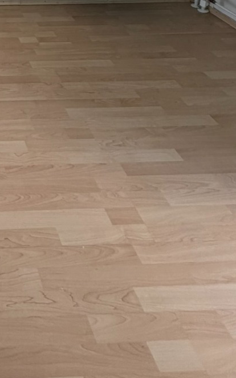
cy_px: -155
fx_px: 443
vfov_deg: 31.0
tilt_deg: -4.4
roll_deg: -0.2
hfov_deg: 25.1
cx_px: -86
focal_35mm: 43
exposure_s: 1/121
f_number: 2.2
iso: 160
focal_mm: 2.22
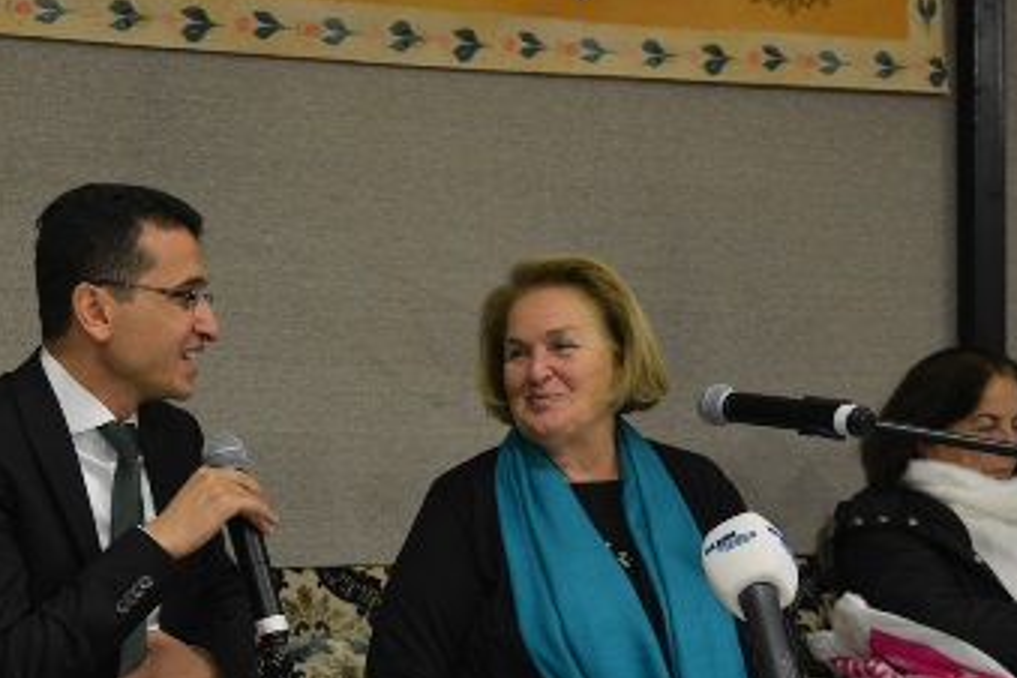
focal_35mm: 66
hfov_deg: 29.8
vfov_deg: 20.3
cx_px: 210
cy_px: 568
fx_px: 1864
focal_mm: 35
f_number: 4
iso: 800
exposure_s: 1/80
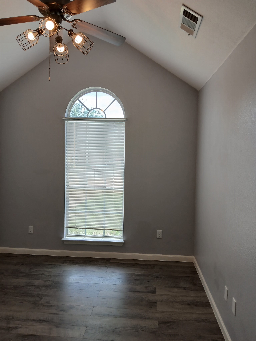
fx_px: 256
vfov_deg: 67.3
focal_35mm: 26
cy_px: 170
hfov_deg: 53.1
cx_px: 128
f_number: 1.8
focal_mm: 3.98
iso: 20
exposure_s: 1/60
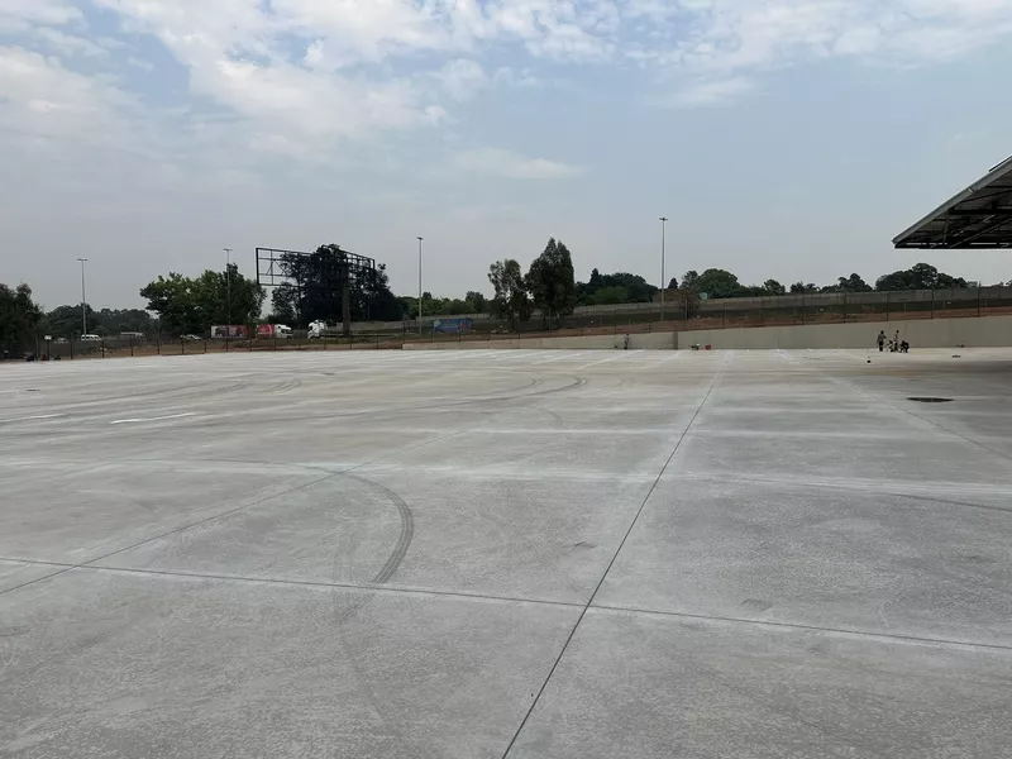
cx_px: 506
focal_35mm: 24
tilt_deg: -3.4
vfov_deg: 56.8
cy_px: 380
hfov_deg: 71.6
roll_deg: -0.4
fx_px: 702
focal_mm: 6.86
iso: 80
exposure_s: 1/5000
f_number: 1.78
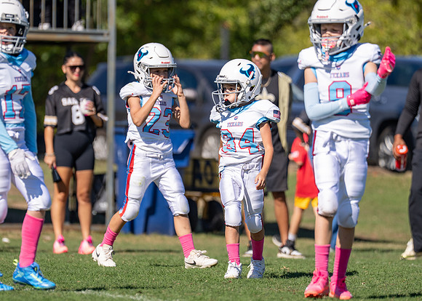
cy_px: 137
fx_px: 4492
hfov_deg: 5.4
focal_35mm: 375
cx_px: 179
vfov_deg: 3.8
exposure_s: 1/2500
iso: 100
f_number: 2.8
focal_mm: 200
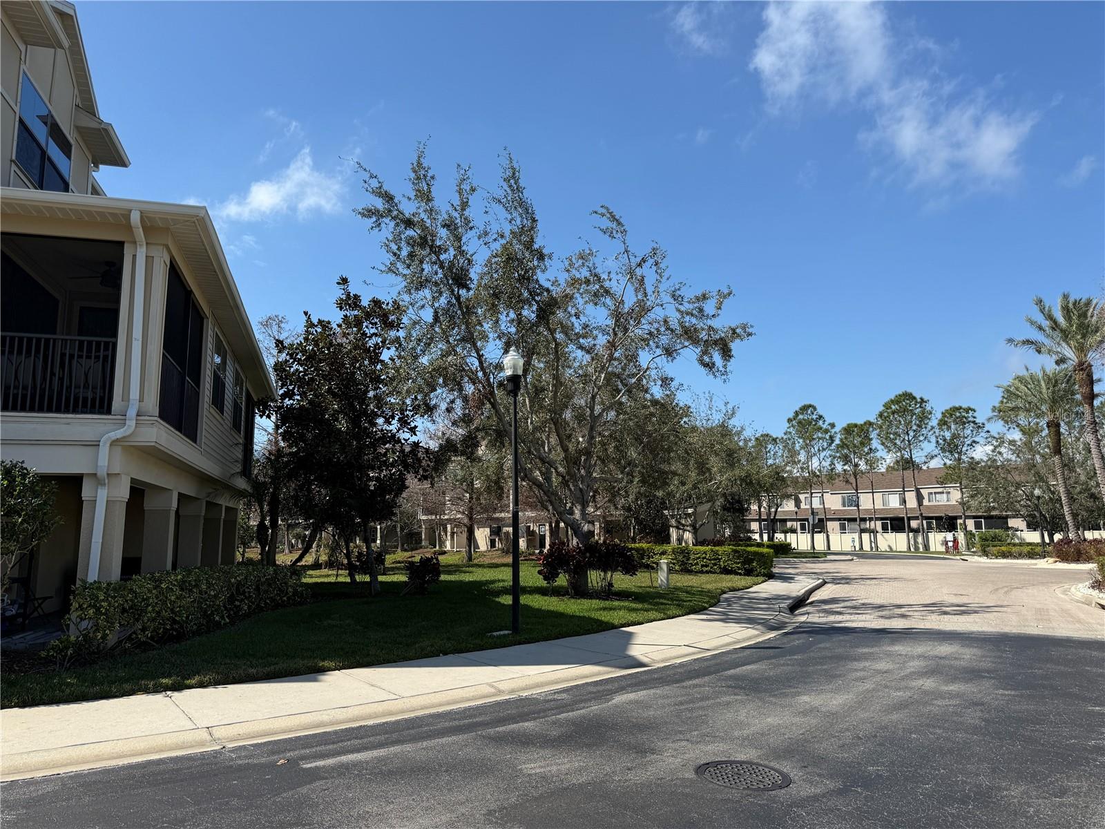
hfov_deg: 71.6
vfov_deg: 56.8
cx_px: 552
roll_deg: +0.5
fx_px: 766
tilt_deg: +8.3
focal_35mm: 24
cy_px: 414
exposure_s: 1/4405
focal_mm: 6.76
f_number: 1.78
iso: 80
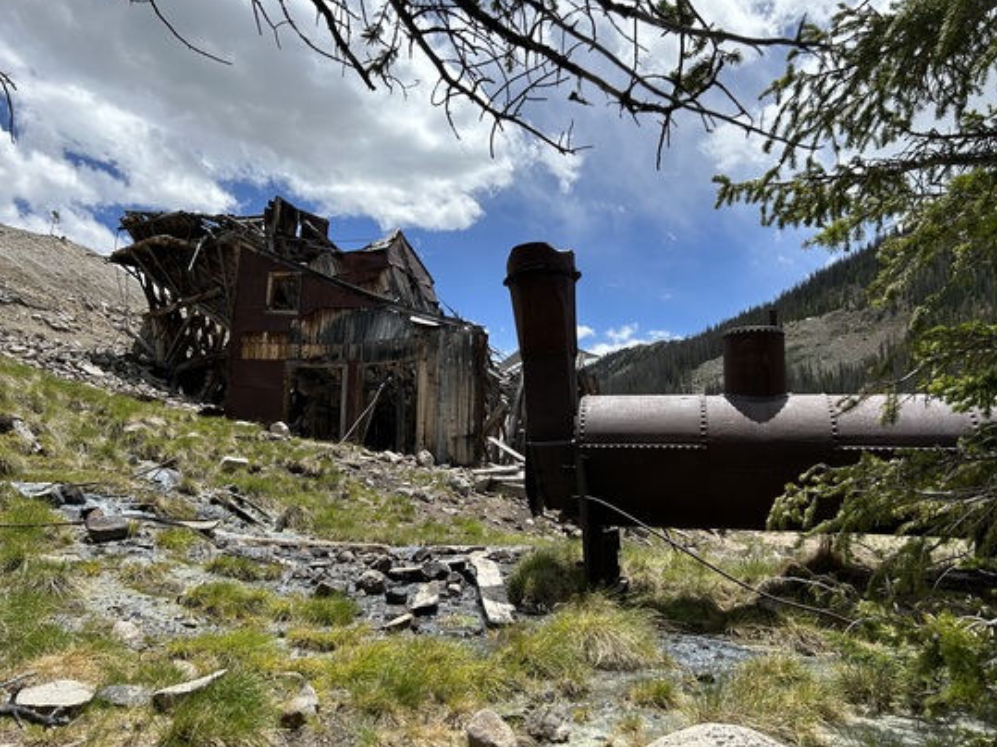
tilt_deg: +9.2
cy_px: 379
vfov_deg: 51.3
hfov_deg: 65.3
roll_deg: +1.7
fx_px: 777
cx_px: 488
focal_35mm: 27
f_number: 1.5
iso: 50
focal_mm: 5.7
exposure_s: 1/4831
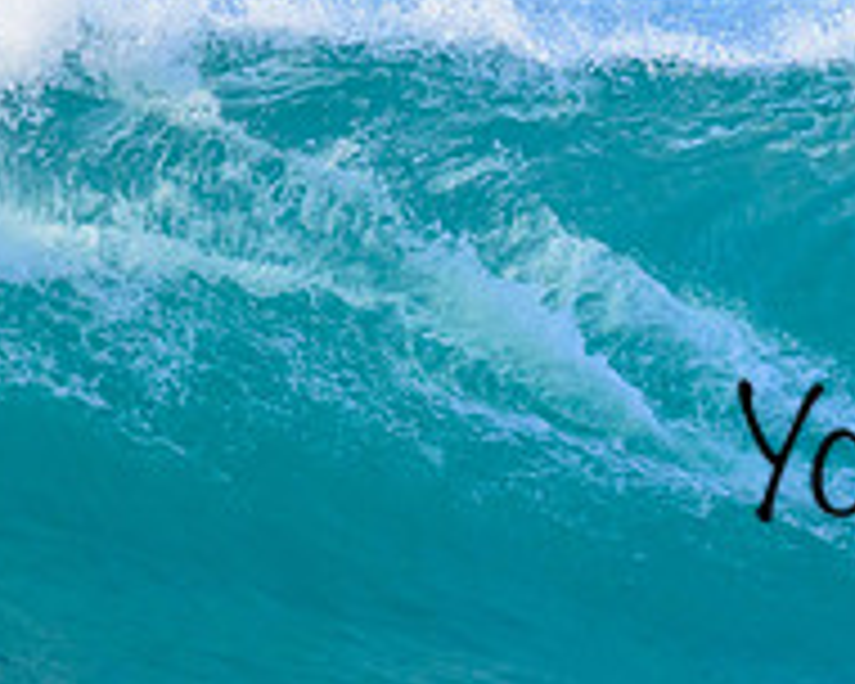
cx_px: 1202
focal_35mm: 1948
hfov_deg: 1.0
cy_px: 412
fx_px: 49294
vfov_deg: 0.8
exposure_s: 1/2000
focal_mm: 680
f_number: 11
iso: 3600
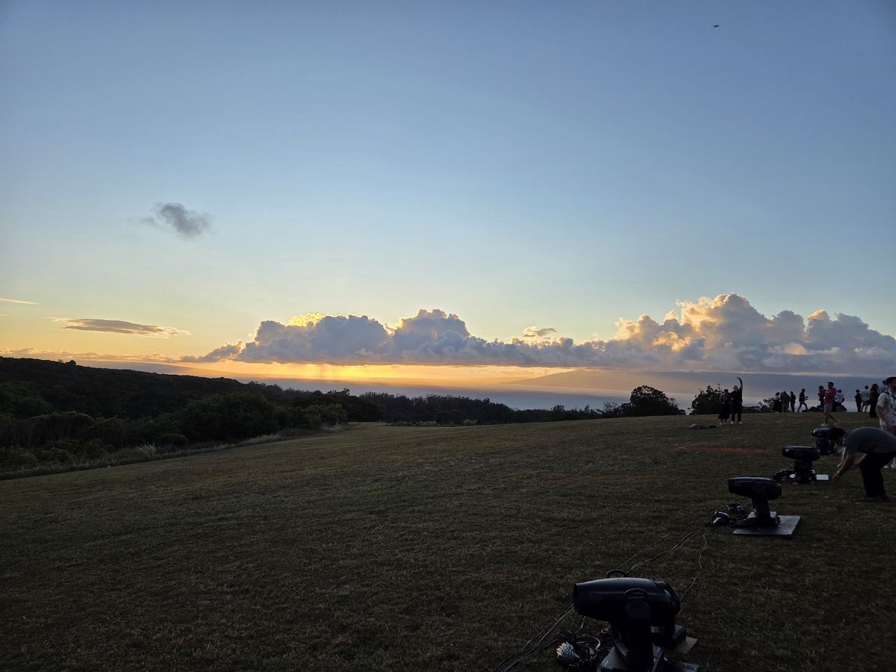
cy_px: 336
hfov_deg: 73.9
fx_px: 595
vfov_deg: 58.9
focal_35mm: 23
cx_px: 448
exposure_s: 1/3009
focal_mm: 5.4
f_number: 1.8
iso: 80
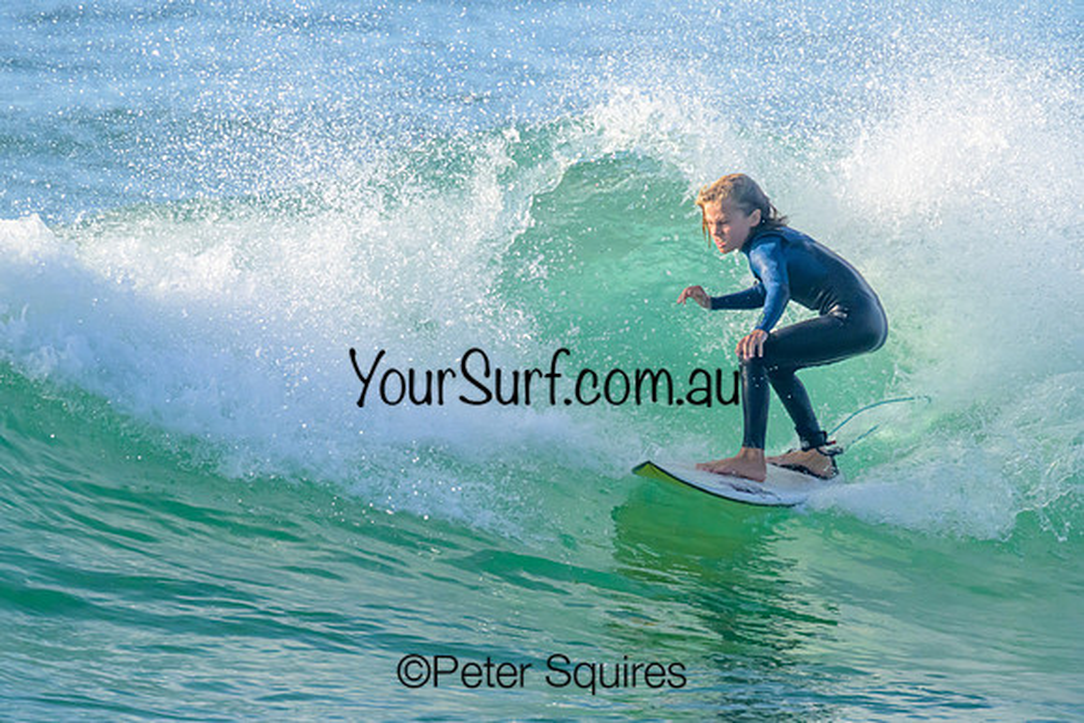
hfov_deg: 2.0
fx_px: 31097
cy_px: 323
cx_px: 634
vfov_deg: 1.3
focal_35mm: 1033
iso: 1600
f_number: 11
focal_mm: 800
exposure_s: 1/2000
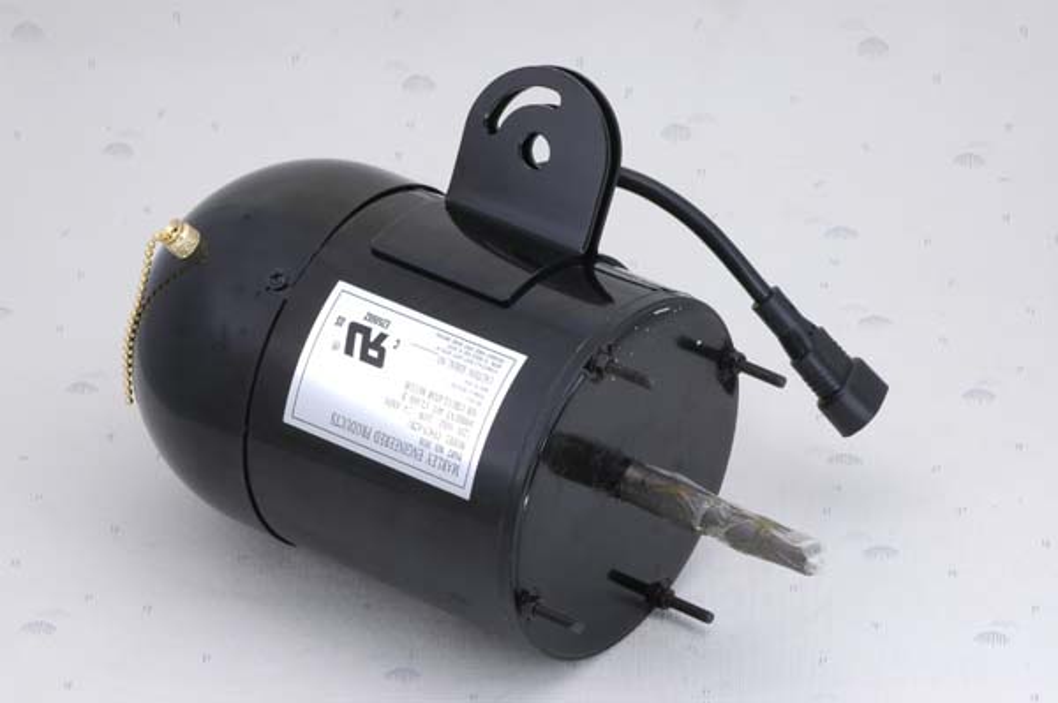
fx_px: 4933
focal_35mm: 168
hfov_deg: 12.2
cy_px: 352
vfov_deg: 8.2
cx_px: 529
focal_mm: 112
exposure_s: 1/125
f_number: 22
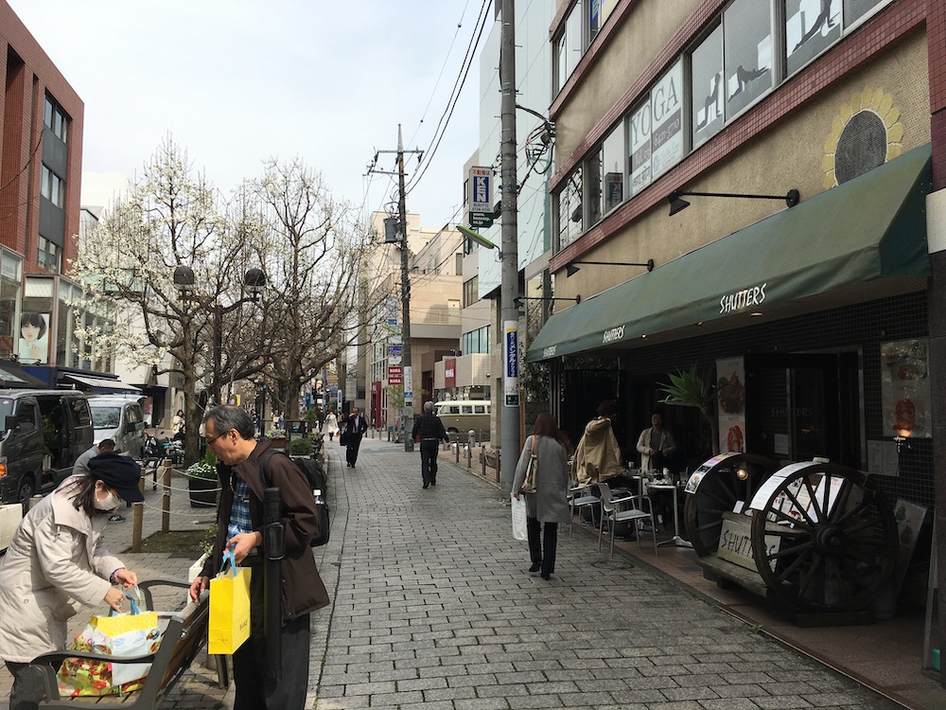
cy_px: 355
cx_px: 473
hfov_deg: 61.7
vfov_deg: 48.2
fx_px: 793
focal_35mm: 29
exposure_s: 1/1479
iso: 25
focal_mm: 4.15
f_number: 2.2
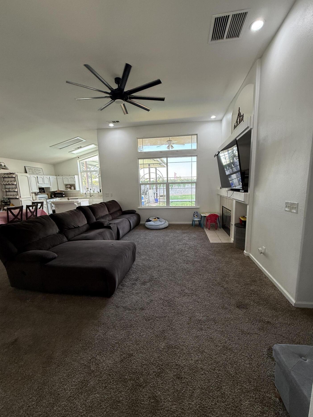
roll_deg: +1.2
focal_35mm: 15
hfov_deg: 81.7
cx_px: 160
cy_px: 216
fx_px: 181
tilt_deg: -9.3
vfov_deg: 98.1
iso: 160
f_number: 2.2
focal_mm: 2.22
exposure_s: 1/120
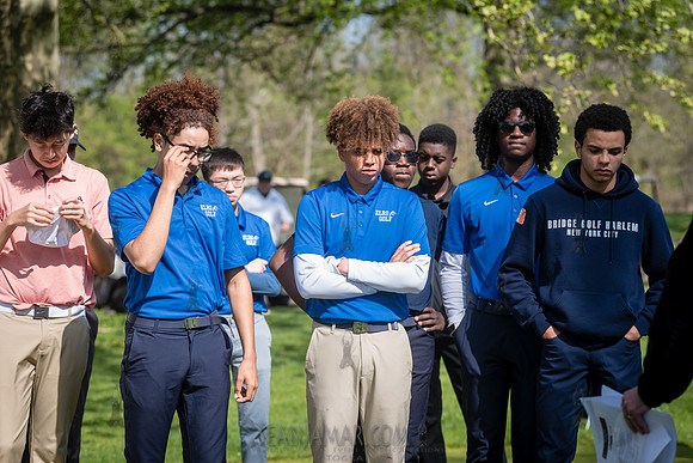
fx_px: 2022
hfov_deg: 19.5
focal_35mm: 105
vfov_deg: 13.0
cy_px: 232
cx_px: 346
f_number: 4
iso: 100
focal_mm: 105
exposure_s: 1/500
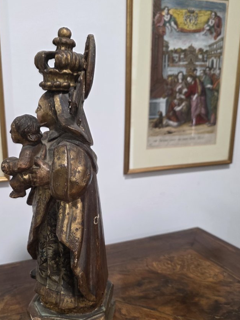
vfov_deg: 55.0
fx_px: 305
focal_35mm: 33
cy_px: 190
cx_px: 77
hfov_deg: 42.3
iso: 200
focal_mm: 6.3
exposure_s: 1/100
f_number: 1.7
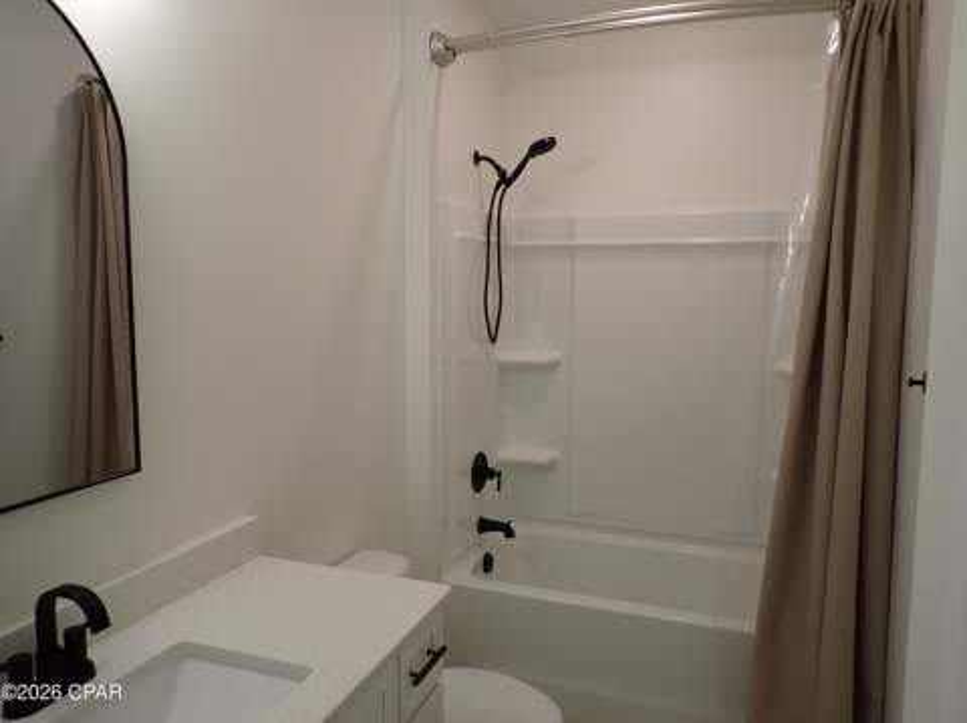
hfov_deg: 69.4
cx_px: 484
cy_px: 362
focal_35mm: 25
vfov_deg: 54.8
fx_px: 698
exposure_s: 1/125
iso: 200
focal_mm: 4.5
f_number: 2
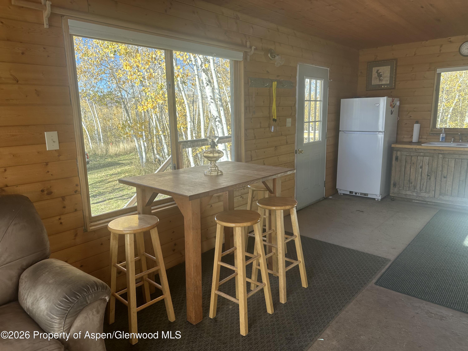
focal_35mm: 24
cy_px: 176
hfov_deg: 71.6
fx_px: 324
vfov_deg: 56.8
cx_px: 234
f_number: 1.78
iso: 80
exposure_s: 1/491
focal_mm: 6.86
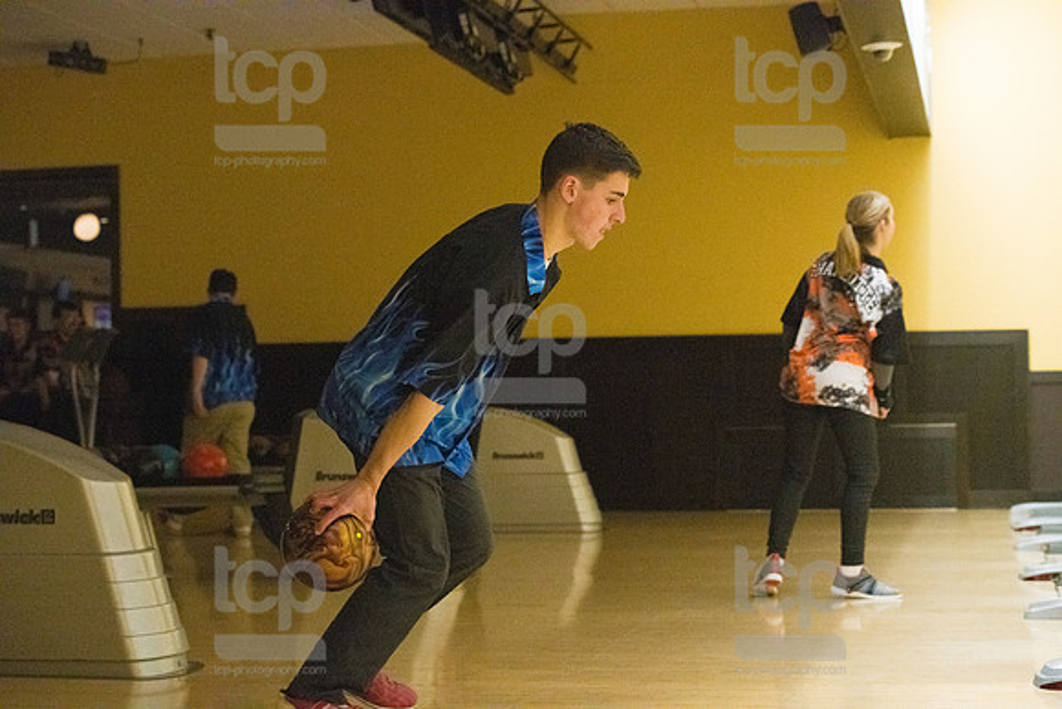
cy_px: 354
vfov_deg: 19.5
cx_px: 531
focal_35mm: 70
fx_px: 2065
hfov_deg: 28.8
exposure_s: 1/1000
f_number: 4.5
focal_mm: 70
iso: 10000
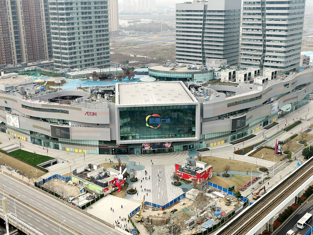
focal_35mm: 45
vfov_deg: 32.2
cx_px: 156
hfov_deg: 42.1
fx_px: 407
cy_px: 118
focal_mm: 3.95
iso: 50
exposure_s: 1/1009
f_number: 1.8
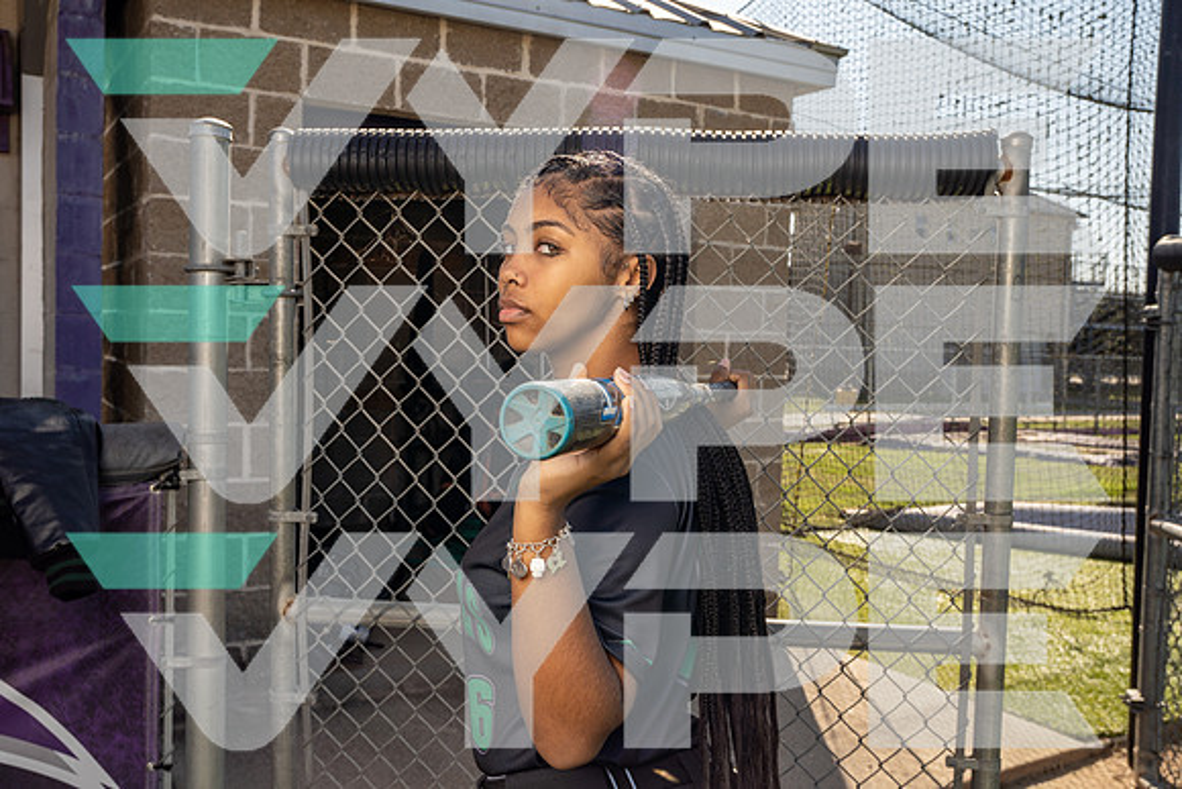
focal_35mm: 34
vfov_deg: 38.9
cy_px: 394
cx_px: 591
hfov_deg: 55.8
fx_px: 1117
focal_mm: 34
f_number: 8
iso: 125
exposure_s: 1/250
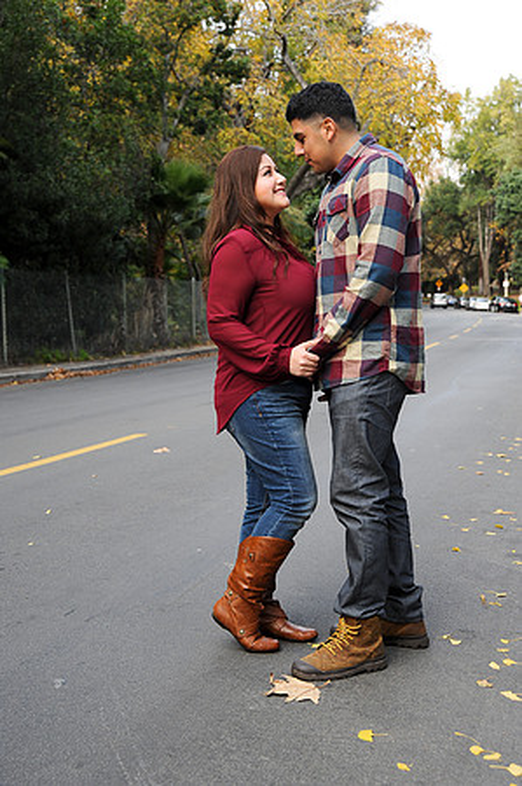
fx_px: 1134
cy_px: 393
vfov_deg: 38.2
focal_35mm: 52
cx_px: 261
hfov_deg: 25.9
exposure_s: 1/125
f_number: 7.1
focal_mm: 52
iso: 200
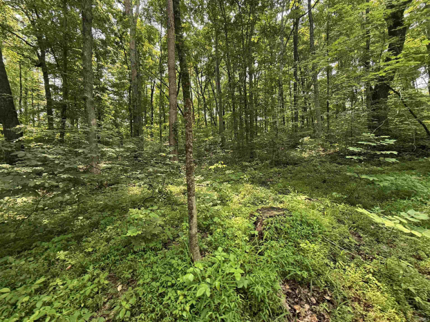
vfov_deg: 85.7
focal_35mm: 14
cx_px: 215
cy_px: 161
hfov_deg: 102.1
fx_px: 174
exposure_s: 1/99
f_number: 2.2
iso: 50
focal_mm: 2.22
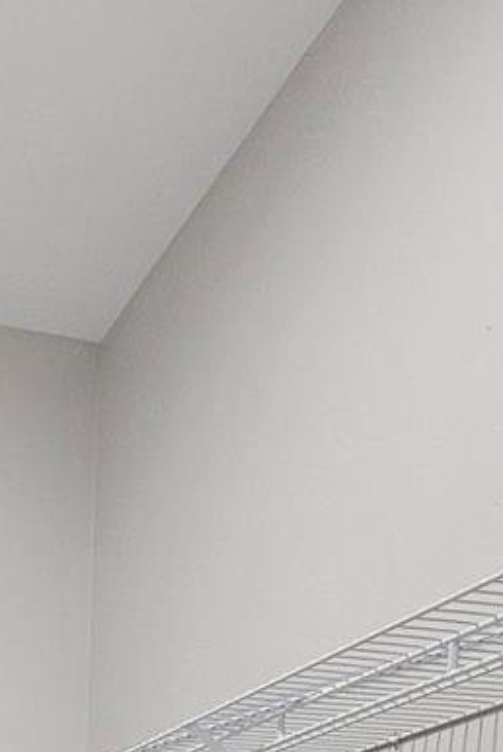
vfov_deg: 28.7
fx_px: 879
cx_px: -129
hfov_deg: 27.4
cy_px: 1134
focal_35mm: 42
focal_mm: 2.2
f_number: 2.2
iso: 320
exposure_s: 1/40
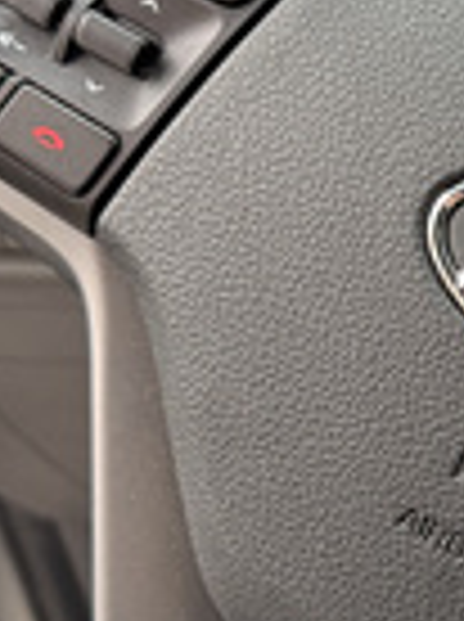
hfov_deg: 16.0
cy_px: 256
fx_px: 1560
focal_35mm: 87
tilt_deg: -27.6
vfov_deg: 22.5
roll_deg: +4.4
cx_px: 615
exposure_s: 1/88
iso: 200
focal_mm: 6.76
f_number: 1.78
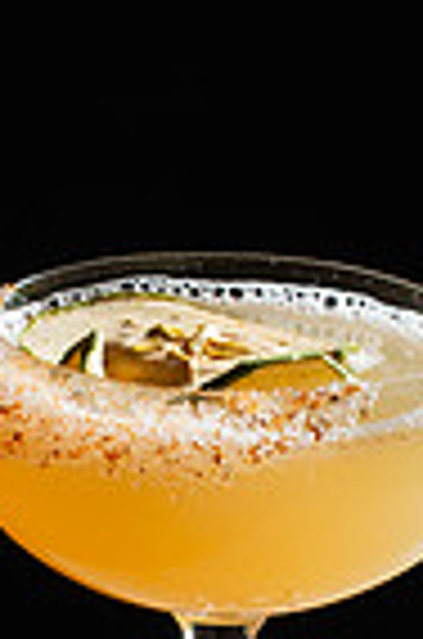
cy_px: 500
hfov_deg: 8.6
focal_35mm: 159
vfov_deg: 12.9
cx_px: 54
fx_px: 2816
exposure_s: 1/200
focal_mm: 50
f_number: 8
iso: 200
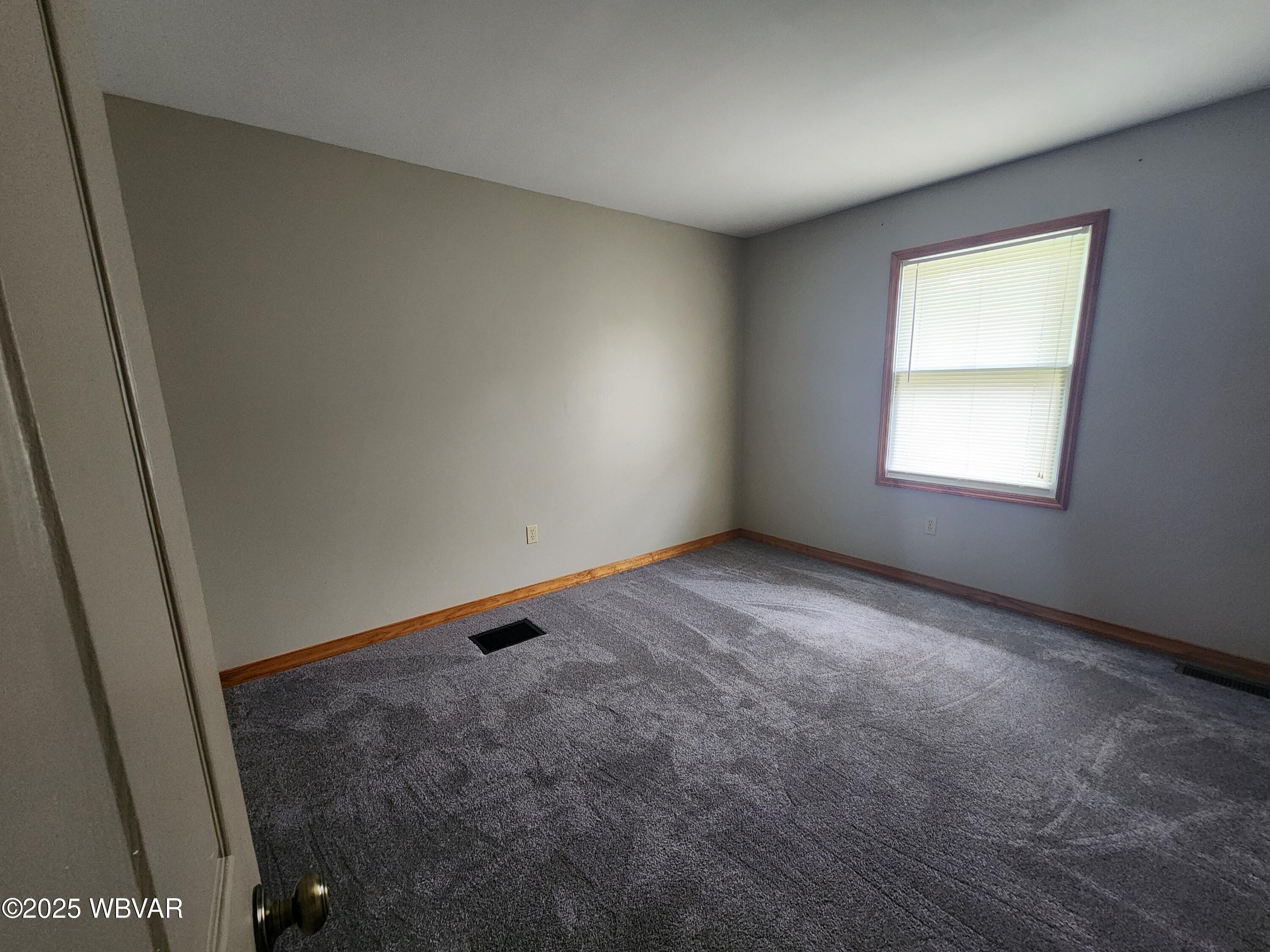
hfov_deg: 106.2
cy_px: 476
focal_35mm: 13
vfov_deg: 89.9
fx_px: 477
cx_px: 635
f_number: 2.2
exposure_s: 1/30
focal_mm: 2.2
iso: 400
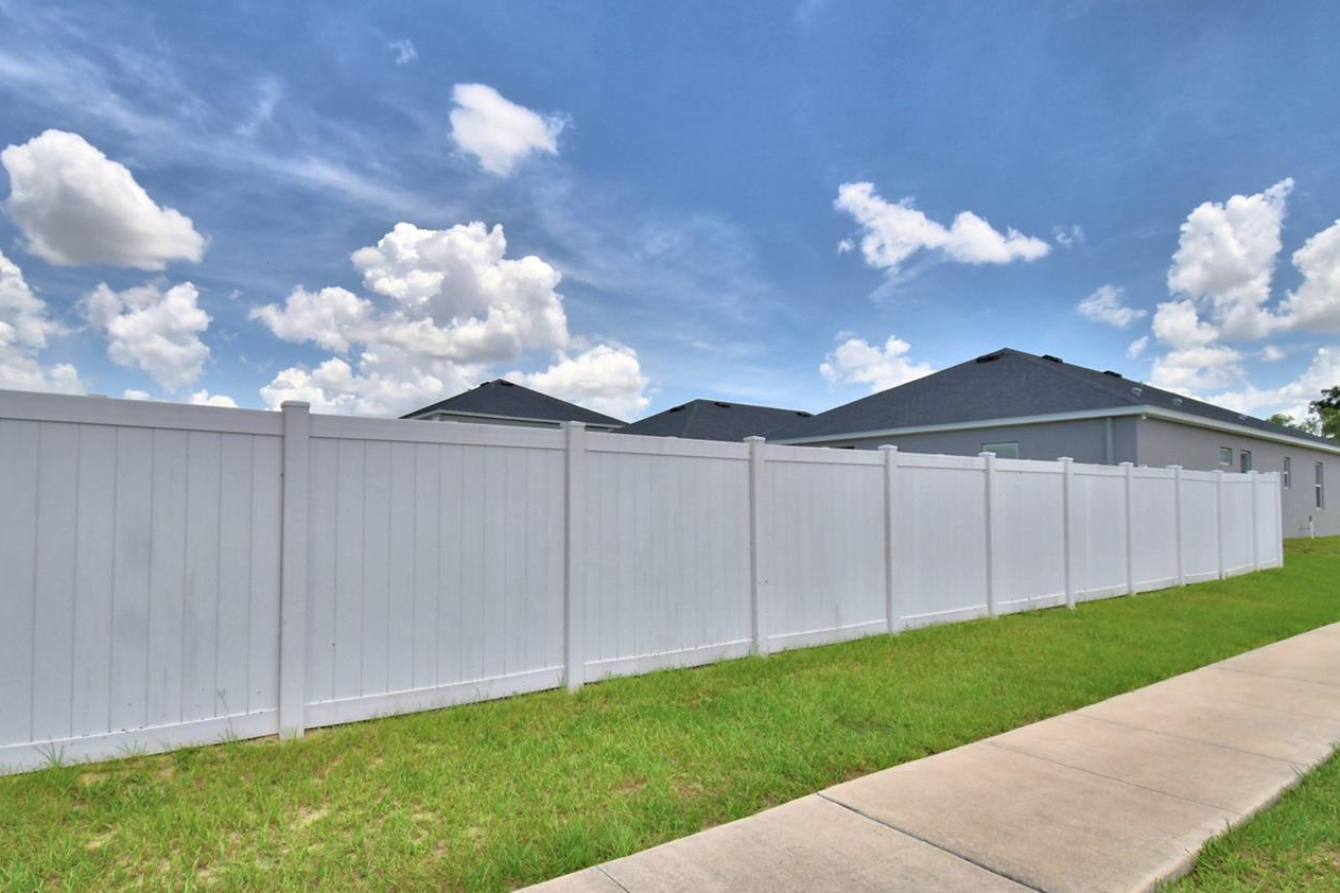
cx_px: 641
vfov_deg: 64.5
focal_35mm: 19
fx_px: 707
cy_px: 479
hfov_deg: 86.9
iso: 100
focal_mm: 10
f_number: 4.5
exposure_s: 1/2000
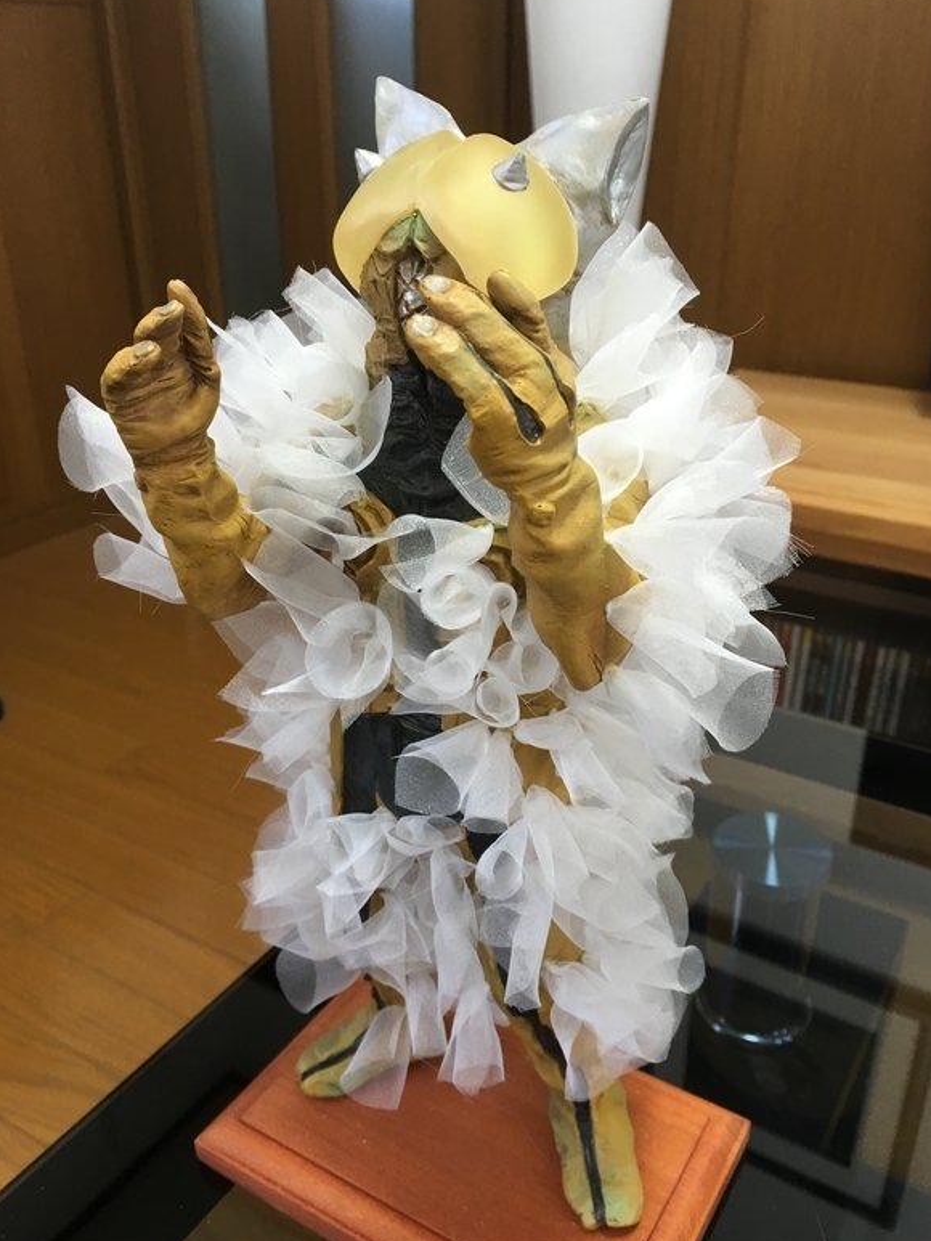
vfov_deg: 60.0
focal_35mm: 30
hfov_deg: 46.8
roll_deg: +0.9
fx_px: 1076
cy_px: 620
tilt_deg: -24.2
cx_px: 477
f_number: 2.2
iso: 32
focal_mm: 4.15
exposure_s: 1/15
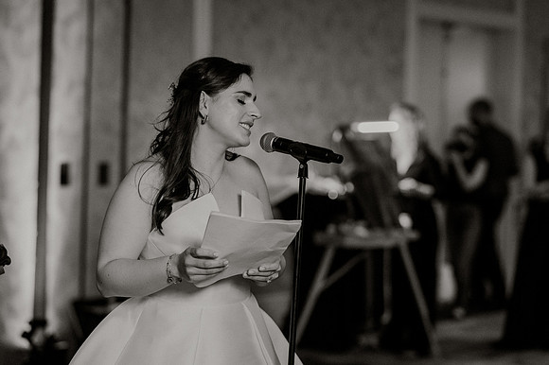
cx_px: 274
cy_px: 182
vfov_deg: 12.9
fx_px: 1620
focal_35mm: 106
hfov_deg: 19.2
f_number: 2.8
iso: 4000
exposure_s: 1/640
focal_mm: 105
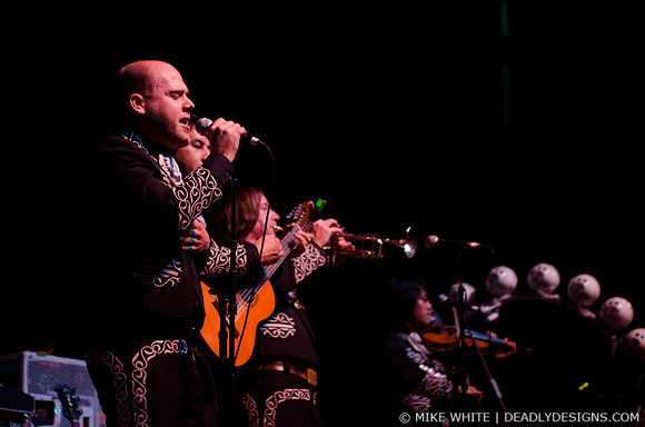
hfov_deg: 19.5
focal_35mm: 105
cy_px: 214
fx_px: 1877
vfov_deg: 13.0
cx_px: 322
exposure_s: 1/250
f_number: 2.8
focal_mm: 70
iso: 1000
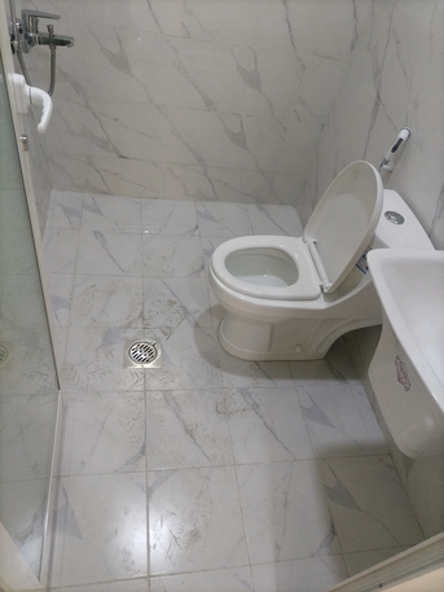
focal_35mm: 26
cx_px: 222
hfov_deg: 53.1
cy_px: 296
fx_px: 444
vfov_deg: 67.3
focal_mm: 4.7
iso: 3228
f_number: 1.8
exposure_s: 1/100
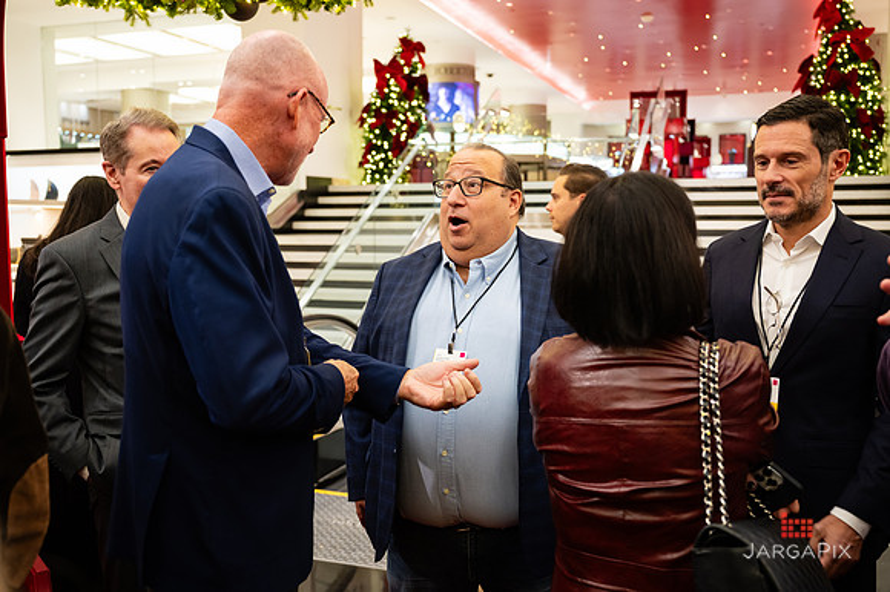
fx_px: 847
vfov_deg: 38.5
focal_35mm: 34
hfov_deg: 55.4
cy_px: 296
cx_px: 445
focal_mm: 32.5
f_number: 3.2
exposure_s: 1/160
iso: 1250
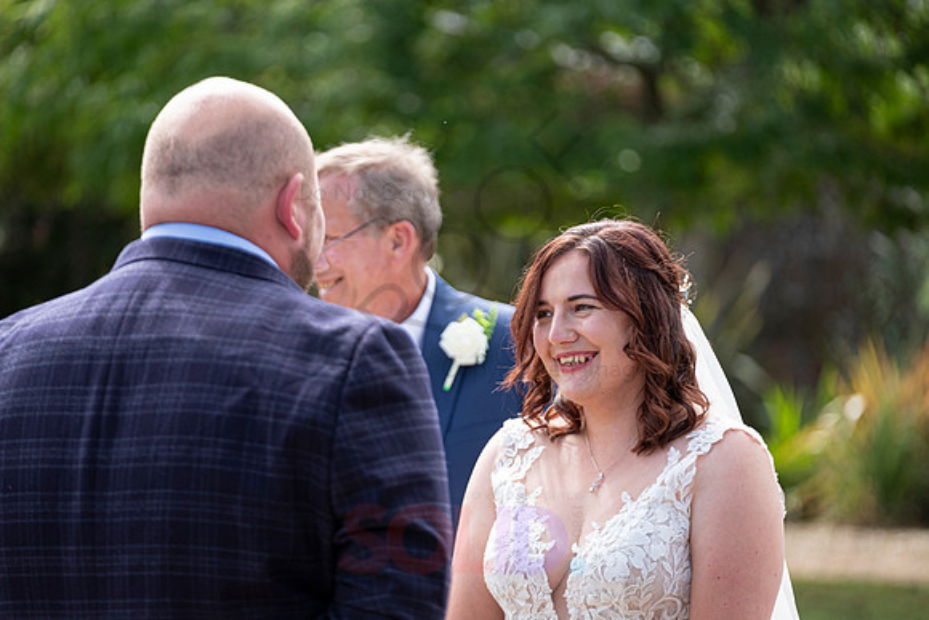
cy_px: 310
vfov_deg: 7.1
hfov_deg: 10.6
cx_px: 464
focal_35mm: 194
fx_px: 5007
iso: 200
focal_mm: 129.2
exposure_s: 1/1000
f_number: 2.8
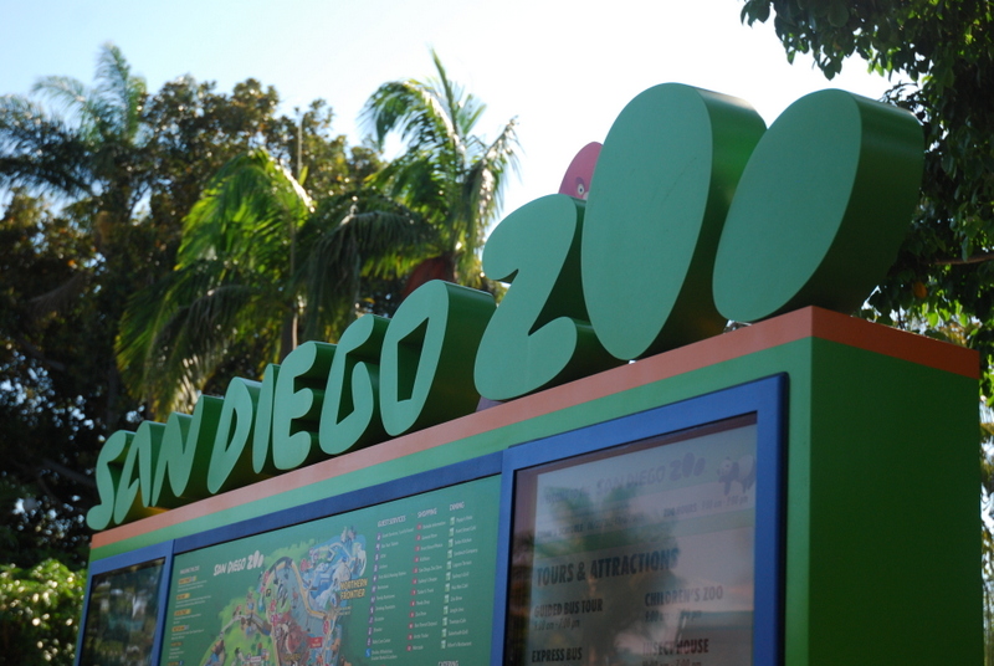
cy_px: 333
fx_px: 1659
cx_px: 497
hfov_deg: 33.4
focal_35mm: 60
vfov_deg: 22.7
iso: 400
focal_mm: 40
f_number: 4.5
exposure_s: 1/800
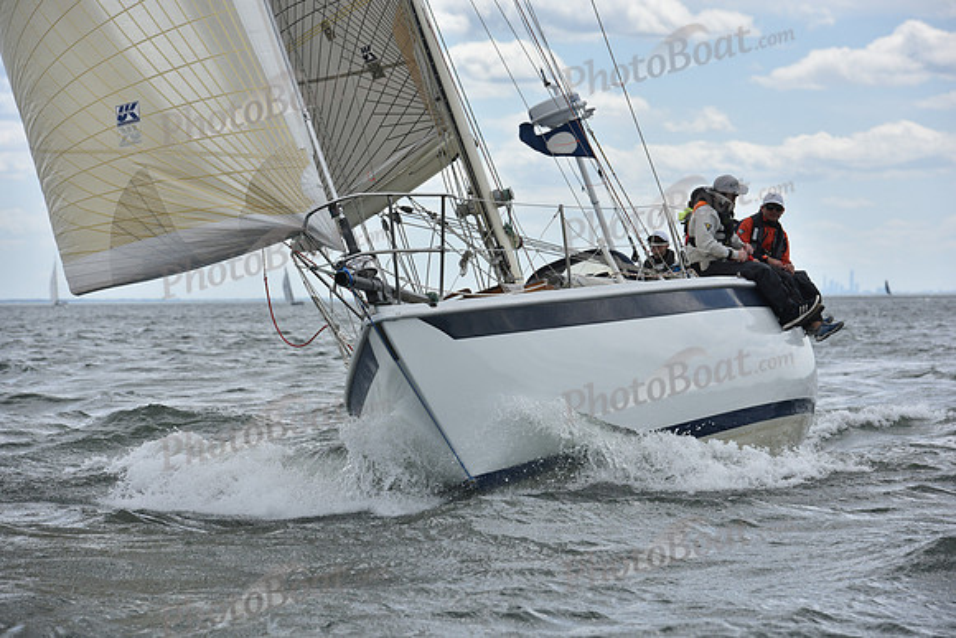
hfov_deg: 11.4
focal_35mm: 180
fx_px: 4781
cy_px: 319
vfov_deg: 7.6
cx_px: 478
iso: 320
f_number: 8
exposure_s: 1/1250
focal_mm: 180
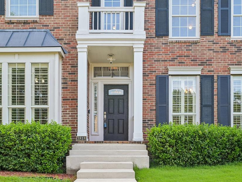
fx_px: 252
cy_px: 99
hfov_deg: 51.3
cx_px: 112
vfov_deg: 39.6
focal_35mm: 36
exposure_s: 1/125
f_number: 8
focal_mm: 30
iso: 400
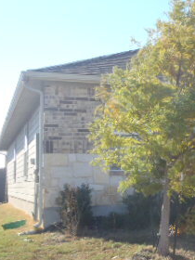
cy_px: 133
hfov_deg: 20.1
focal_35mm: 64
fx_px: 481
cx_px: 285
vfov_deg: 30.3
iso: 80
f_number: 3.9
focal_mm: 5
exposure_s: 1/250
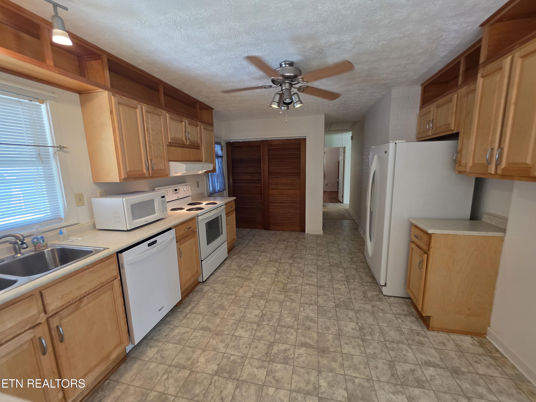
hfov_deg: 106.2
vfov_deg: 89.9
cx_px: 268
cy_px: 201
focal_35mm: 13
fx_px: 201
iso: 160
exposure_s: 1/120
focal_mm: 2.2
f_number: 1.9
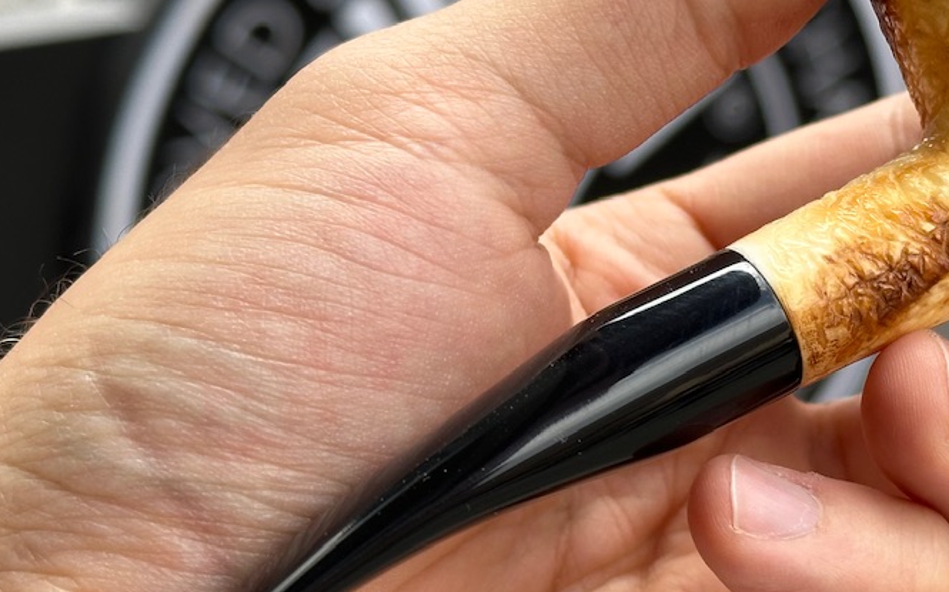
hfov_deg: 21.0
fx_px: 2534
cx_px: 709
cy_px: 251
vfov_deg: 13.3
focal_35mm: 98
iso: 64
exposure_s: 1/894
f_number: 1.78
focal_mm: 6.86
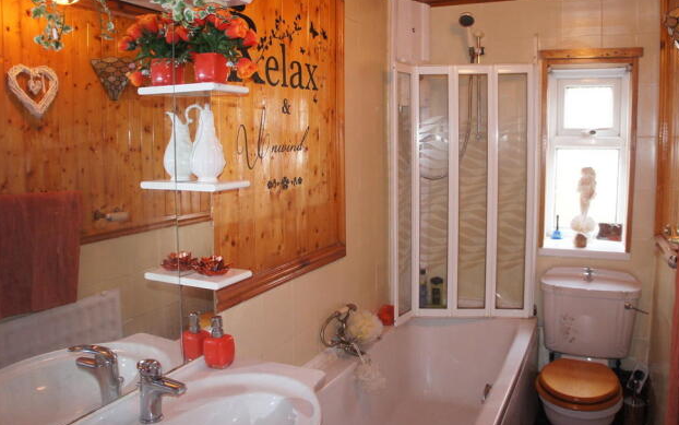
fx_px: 537
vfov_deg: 43.1
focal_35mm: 29
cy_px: 197
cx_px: 354
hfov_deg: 64.6
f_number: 3.5
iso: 1250
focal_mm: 18
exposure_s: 1/60
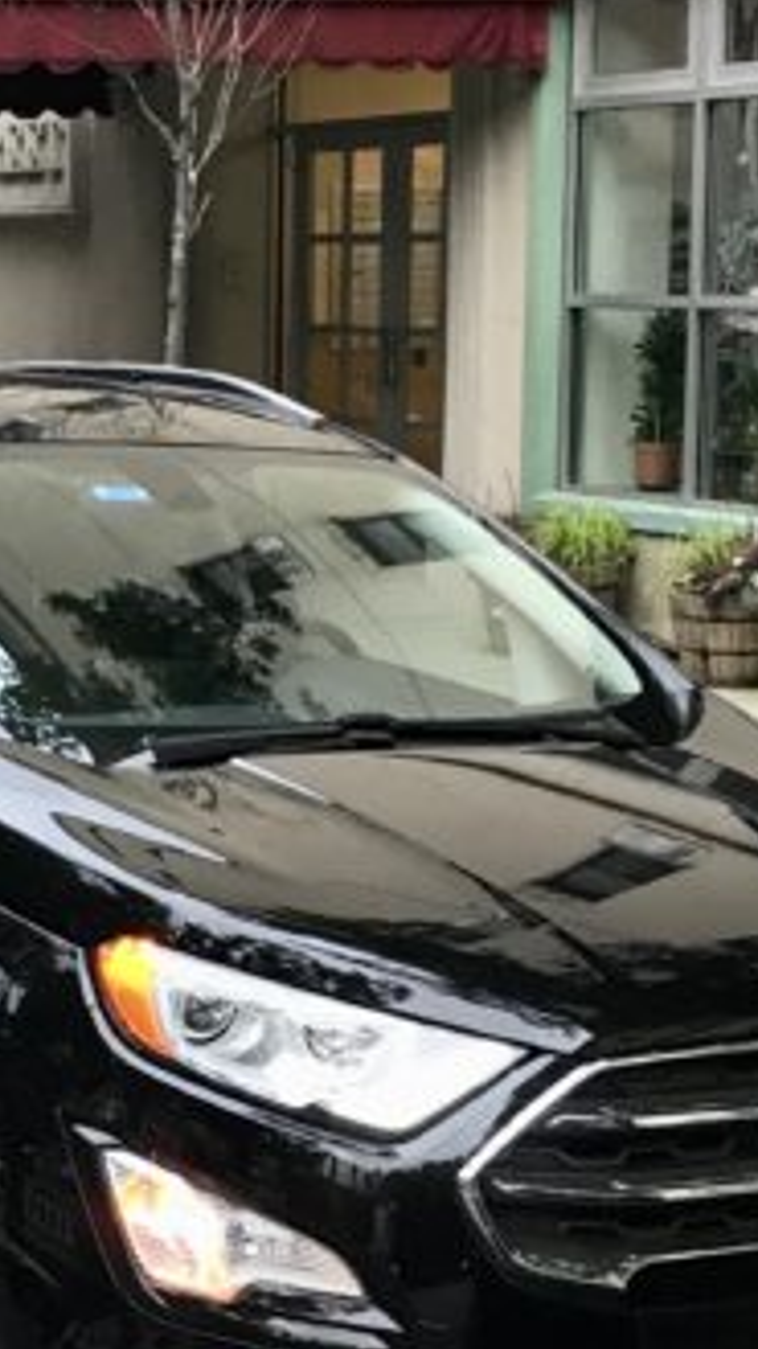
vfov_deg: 26.8
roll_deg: +3.6
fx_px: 2824
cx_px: -70
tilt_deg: -11.2
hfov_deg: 14.9
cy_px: 806
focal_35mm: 79
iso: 40
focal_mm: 3.99
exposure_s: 1/30
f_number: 1.8
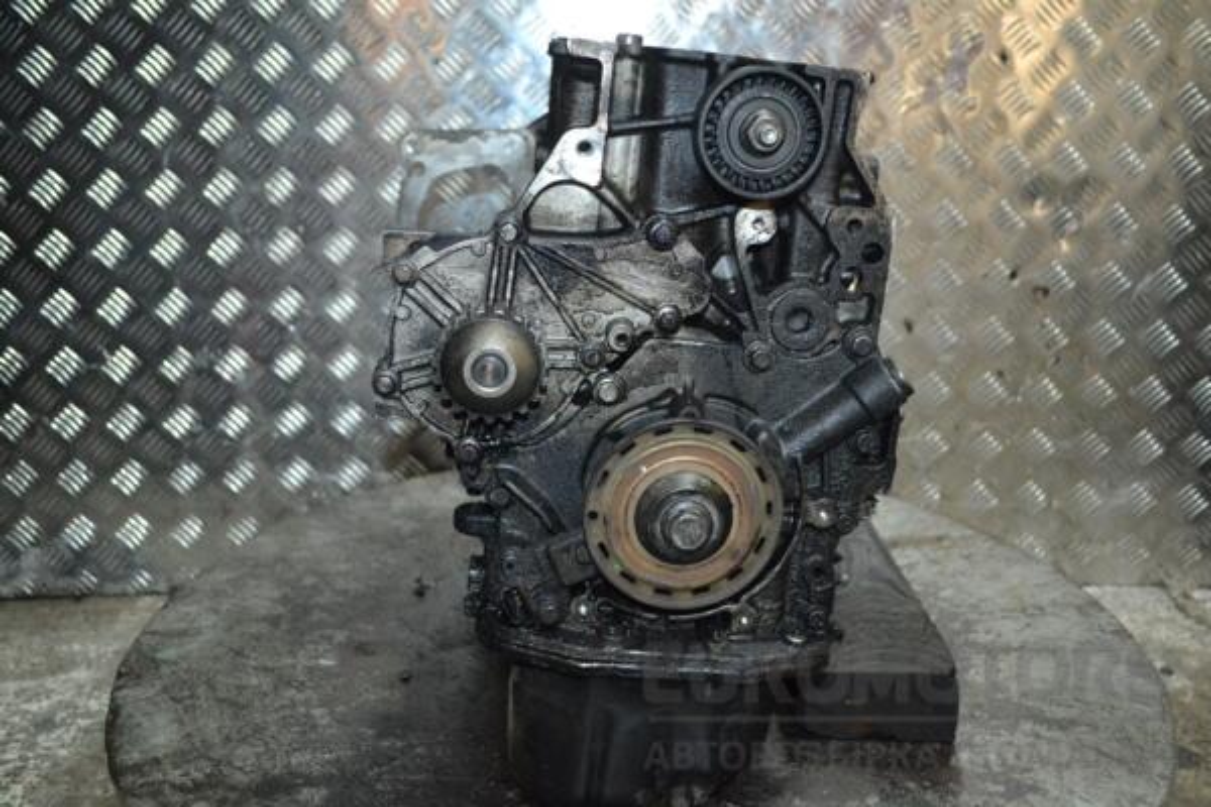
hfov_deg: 53.1
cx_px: 606
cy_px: 404
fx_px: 1211
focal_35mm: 36
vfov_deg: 36.9
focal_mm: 24
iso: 1250
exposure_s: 1/60
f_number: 4
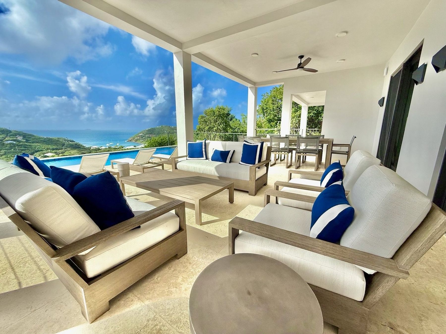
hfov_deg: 102.1
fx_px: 180
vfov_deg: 85.7
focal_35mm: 14
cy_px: 167
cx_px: 223
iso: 50
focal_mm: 2.22
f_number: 2.2
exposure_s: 1/3125
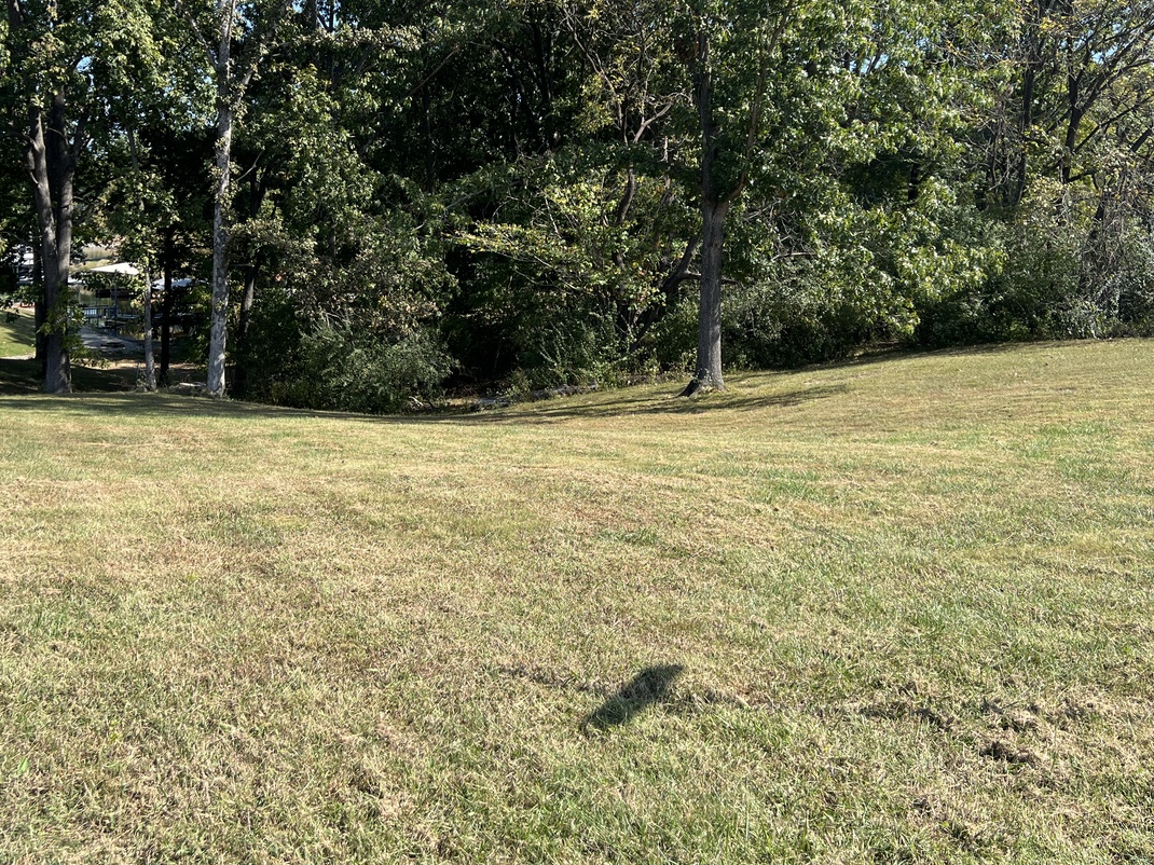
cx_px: 489
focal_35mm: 35
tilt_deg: -4.3
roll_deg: -0.7
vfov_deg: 40.2
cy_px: 294
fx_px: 1167
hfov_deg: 52.4
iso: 50
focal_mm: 5.7
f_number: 1.5
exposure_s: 1/1575
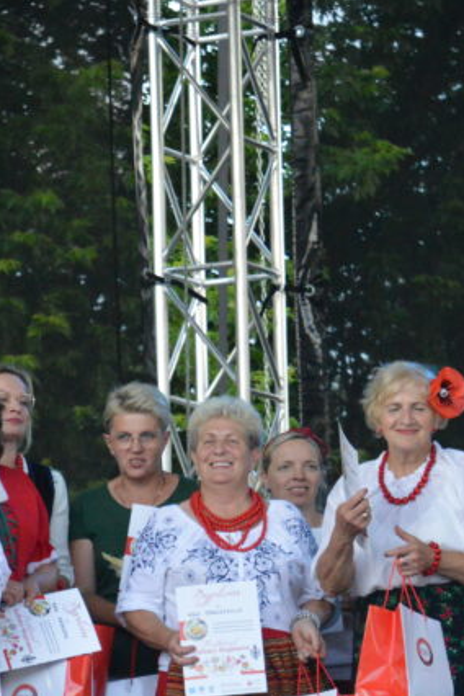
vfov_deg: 10.4
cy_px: 504
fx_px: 3832
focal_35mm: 198
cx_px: -265
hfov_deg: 6.8
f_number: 5.6
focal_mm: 55
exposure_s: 1/500
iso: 2500
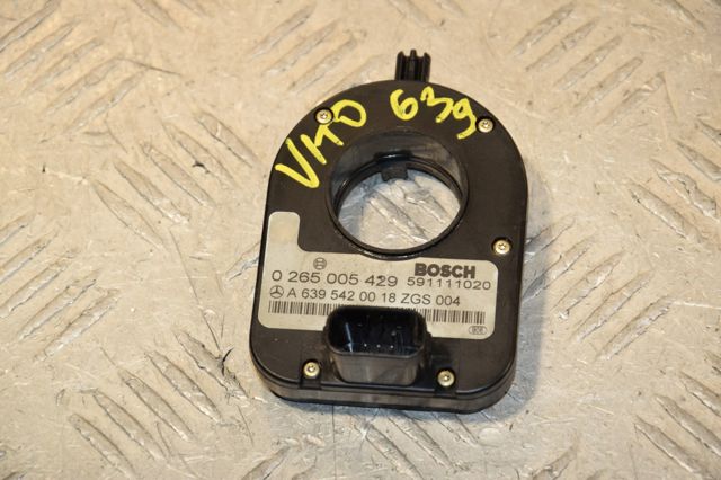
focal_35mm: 158
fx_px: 3153
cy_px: 240
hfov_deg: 13.0
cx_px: 360
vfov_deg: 8.7
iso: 800
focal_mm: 105
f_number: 8
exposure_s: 1/200
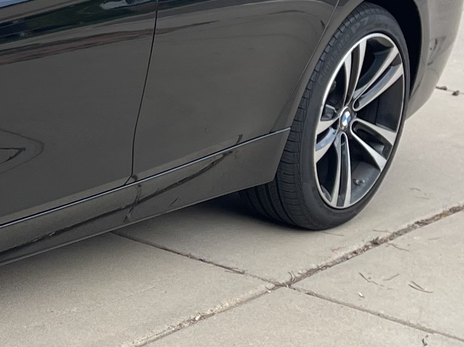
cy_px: 109
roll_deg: -1.7
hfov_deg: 15.4
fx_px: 1541
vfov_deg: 12.8
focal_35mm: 115
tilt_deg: -17.7
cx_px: -301
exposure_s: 1/887
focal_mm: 5.1
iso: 32
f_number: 1.6
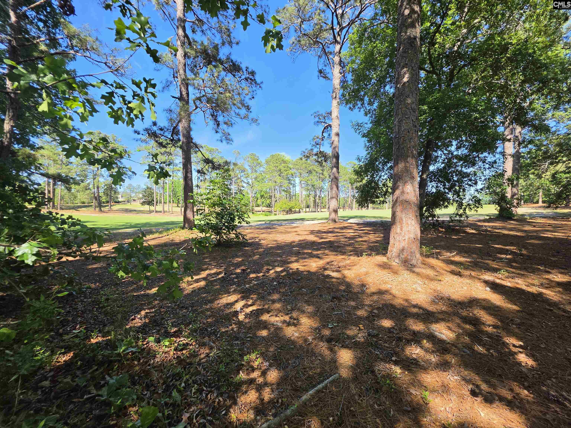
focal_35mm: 13
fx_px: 214
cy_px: 214
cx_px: 286
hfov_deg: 106.2
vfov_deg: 89.9
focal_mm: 2.2
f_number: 1.9
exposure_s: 1/684
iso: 32
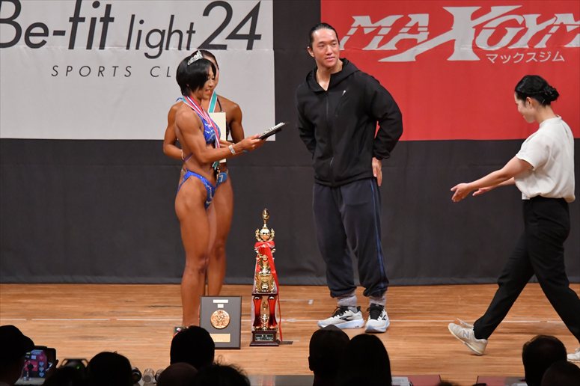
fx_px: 3865
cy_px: 193
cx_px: 290
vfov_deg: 5.7
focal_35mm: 240
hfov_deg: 8.6
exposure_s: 1/400
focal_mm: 160
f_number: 5.6
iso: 6400
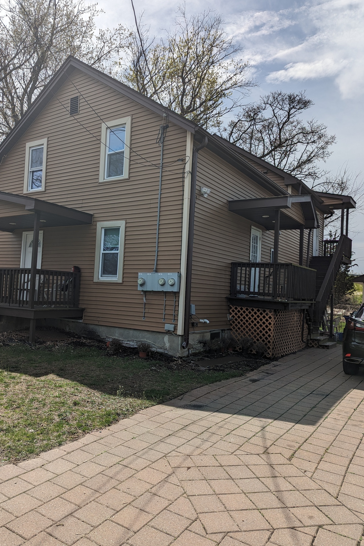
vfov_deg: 69.4
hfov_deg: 49.3
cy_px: 273
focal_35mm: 26
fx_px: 394
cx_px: 151
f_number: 1.85
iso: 32
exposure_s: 1/3058
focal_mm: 6.81
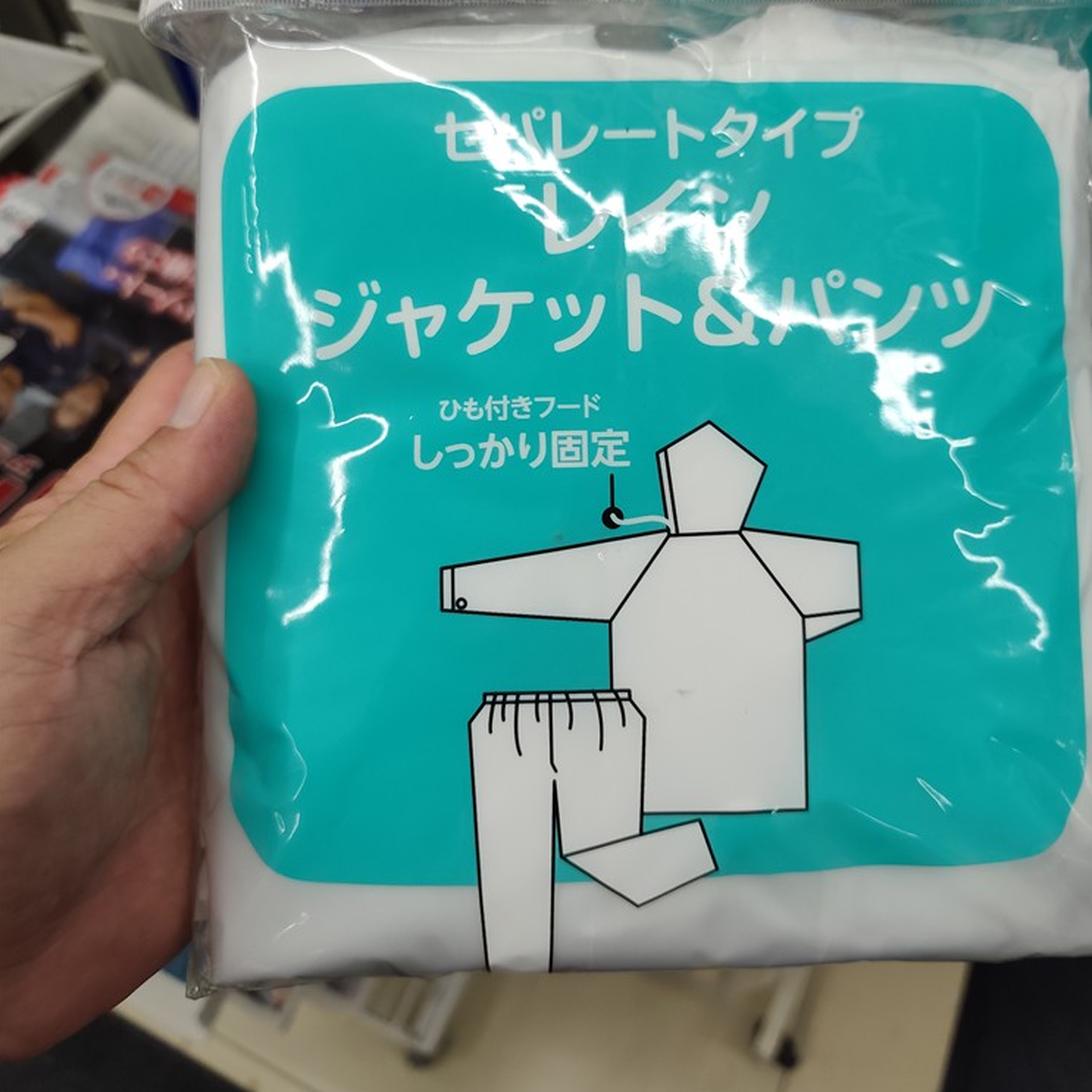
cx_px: 561
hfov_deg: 57.3
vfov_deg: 56.9
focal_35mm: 28
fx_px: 999
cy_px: 441
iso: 1000
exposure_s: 1/400
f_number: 1.7
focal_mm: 6.07
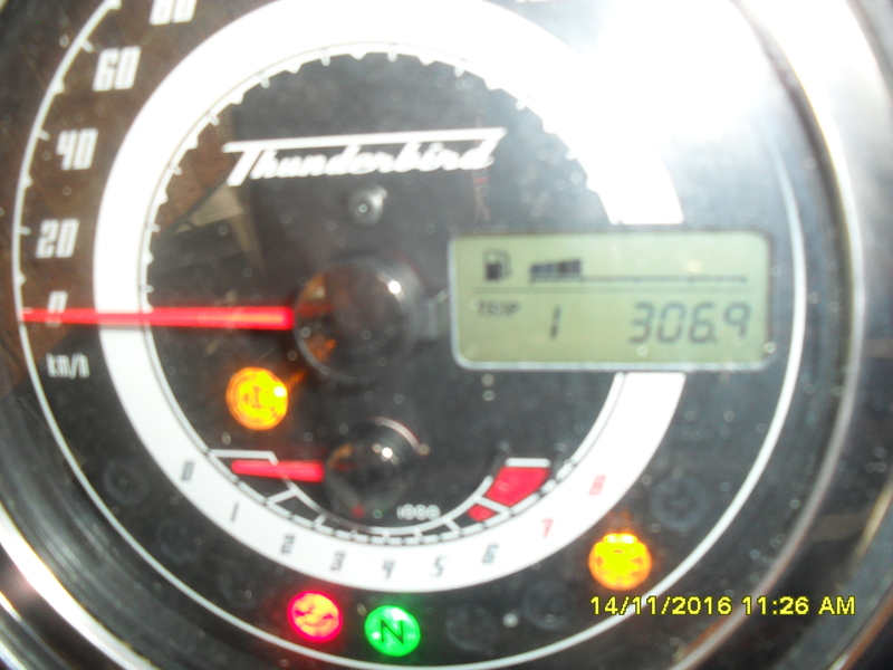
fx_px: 903
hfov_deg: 52.6
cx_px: 446
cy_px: 335
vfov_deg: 40.7
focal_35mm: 35
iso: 200
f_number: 3.2
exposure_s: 1/45
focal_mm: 6.3
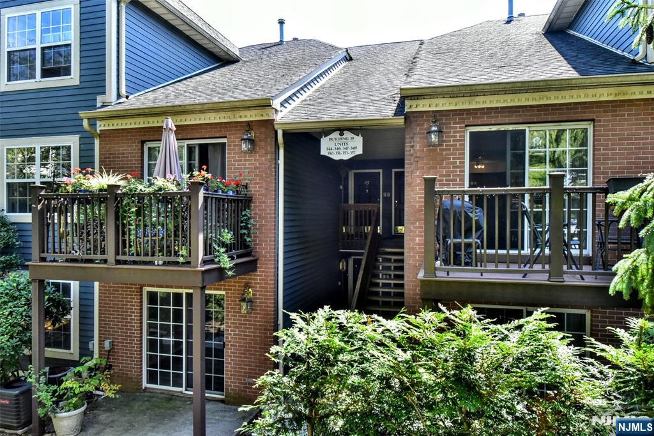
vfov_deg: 53.1
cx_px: 327
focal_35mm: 24
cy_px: 218
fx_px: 436
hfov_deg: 73.7
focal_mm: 24
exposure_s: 1/2000
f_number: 9
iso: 8000
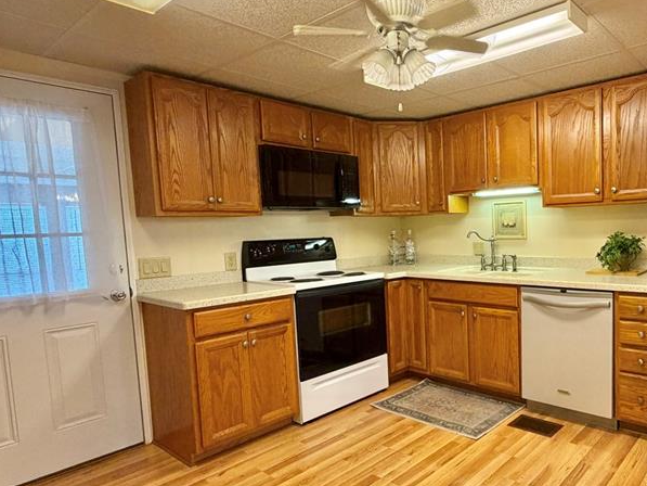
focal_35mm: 24
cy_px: 263
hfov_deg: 68.2
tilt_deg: -4.6
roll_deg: +1.9
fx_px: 449
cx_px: 464
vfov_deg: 56.8
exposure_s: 1/60
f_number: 2.2
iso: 200
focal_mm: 2.22
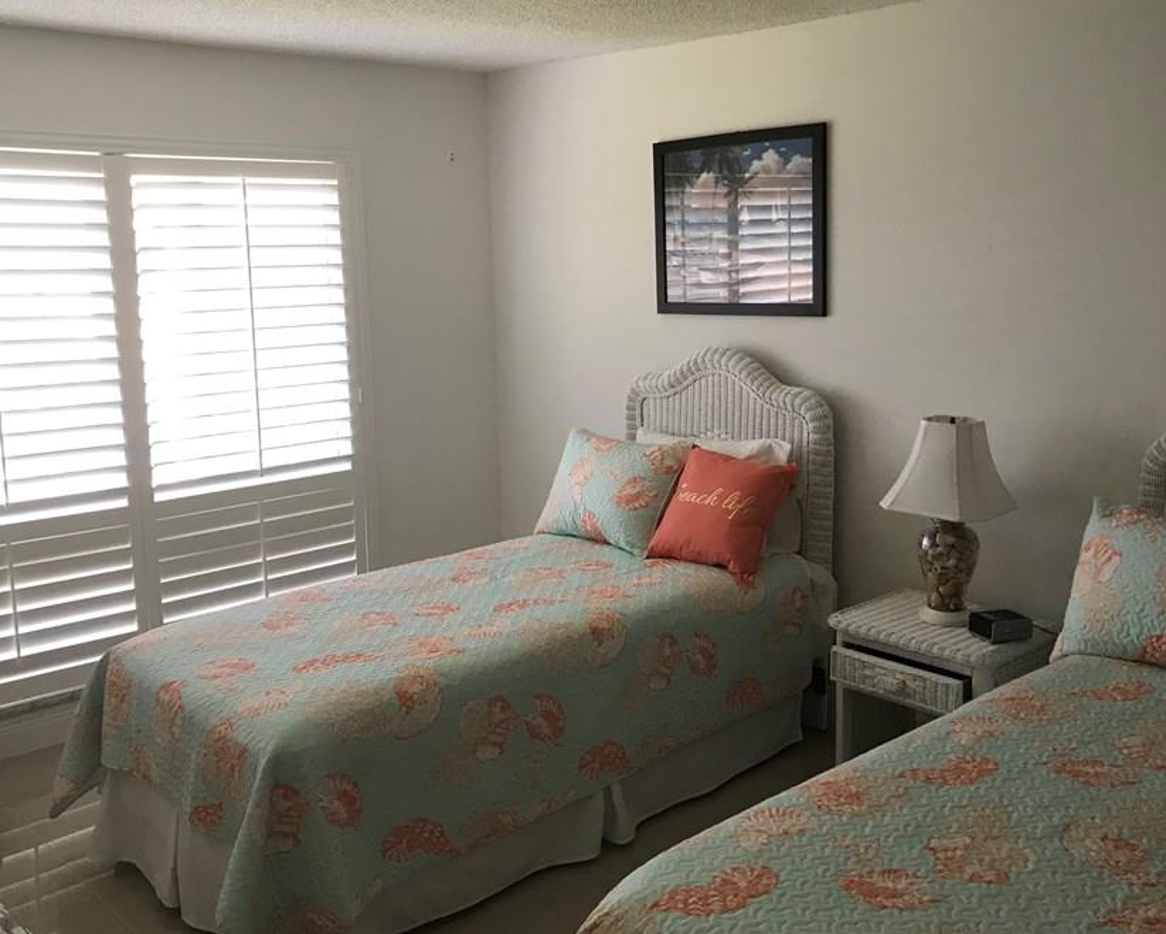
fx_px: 1174
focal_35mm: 34
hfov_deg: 52.7
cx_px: 646
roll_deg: +0.9
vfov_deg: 43.4
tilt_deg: -6.9
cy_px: 439
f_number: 1.8
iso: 40
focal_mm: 3.99
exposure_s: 1/30
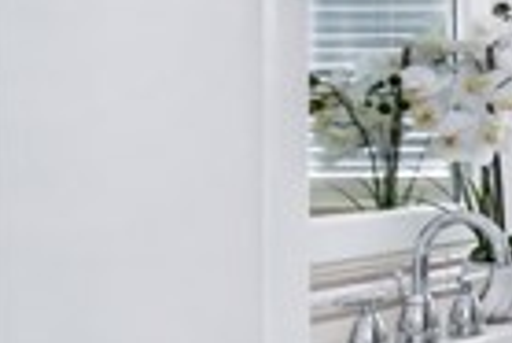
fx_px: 982
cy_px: 208
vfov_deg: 19.8
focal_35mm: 69
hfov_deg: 16.2
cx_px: 1168
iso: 1000
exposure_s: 1/250
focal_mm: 10
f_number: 9
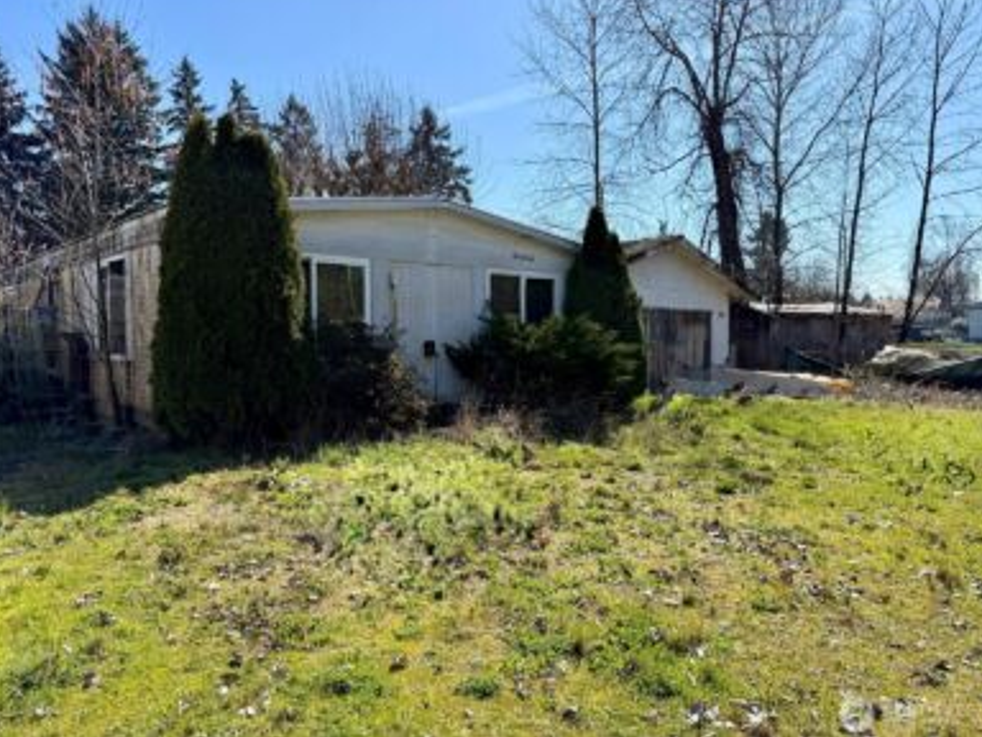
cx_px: 494
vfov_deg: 54.9
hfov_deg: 69.4
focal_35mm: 25
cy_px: 356
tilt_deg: -2.3
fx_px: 709
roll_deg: -0.5
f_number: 1.78
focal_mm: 6.76
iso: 80
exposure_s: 1/3584
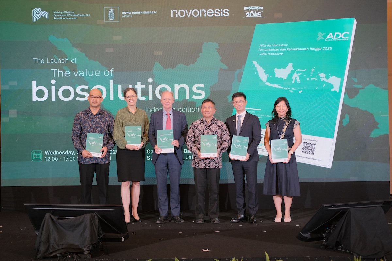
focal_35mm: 53
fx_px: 577
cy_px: 130
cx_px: 196
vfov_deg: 25.5
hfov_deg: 37.5
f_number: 2
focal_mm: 35
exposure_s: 1/100
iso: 640
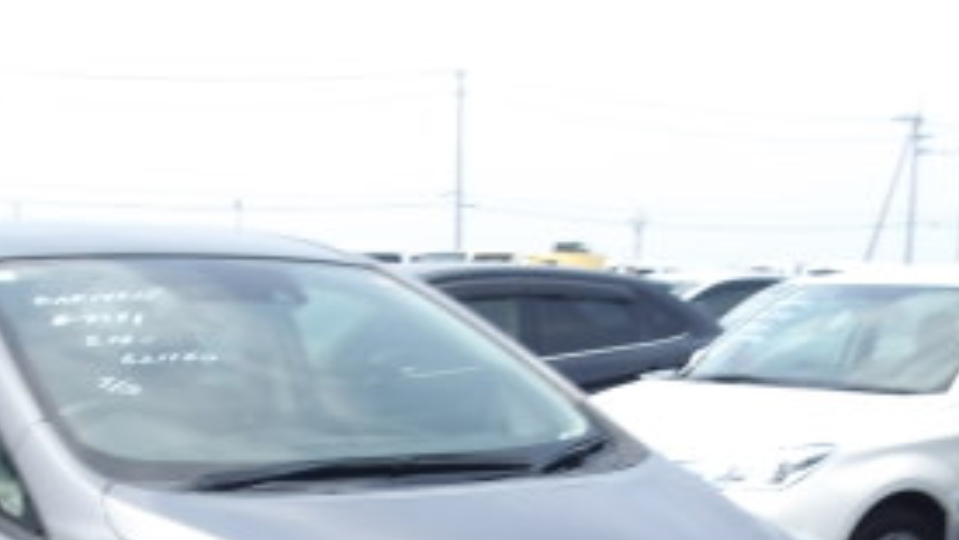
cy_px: 692
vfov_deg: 16.8
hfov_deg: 30.9
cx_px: 364
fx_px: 1730
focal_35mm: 68
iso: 100
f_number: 10.4
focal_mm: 4.9
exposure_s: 1/60
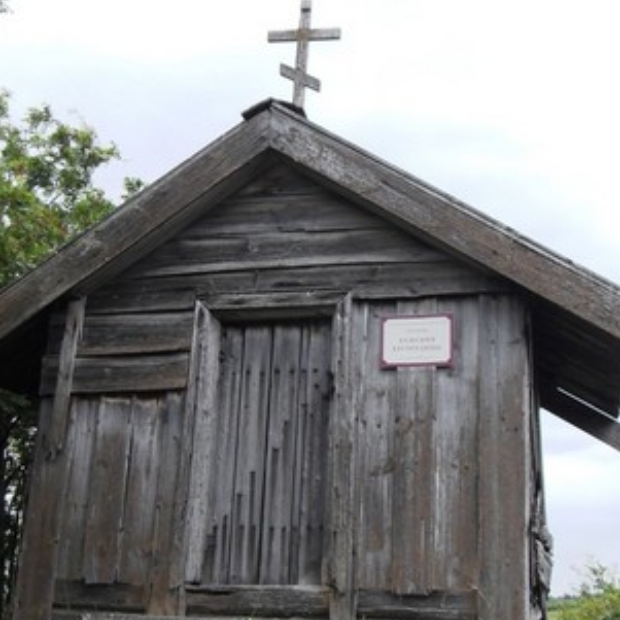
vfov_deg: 34.0
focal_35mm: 50
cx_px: 309
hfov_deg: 34.0
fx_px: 1013
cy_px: 277
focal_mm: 6.3
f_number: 2.8
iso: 80
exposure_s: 1/250
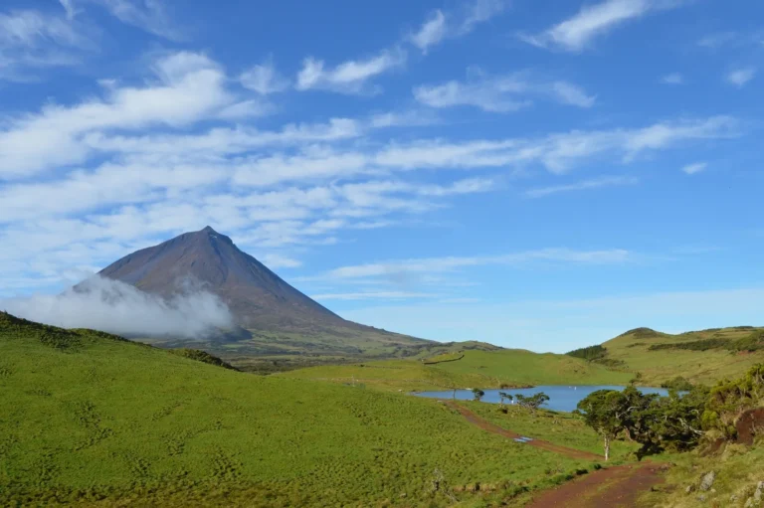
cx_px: 382
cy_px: 254
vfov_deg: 43.6
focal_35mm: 30
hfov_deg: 62.0
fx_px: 636
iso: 100
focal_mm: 20
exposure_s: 1/320
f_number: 9
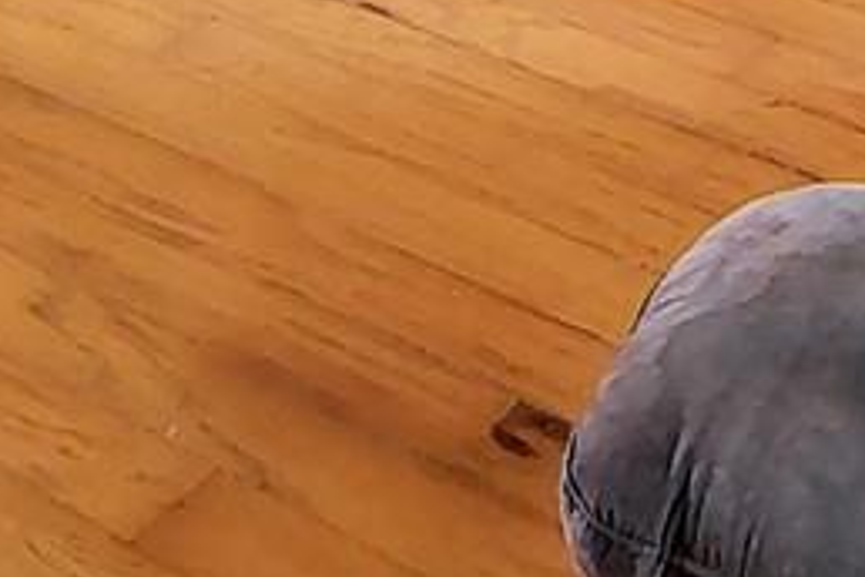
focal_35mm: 103
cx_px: 77
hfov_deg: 19.4
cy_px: -830
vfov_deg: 11.1
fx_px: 2475
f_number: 2.2
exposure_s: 1/24
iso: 418
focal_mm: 2.13
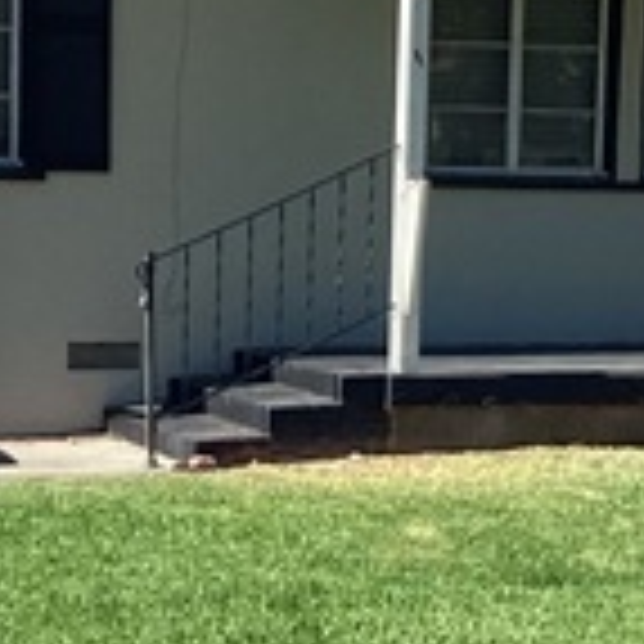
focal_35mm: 128
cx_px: 200
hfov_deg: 13.6
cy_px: 419
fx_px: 2694
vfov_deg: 13.6
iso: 25
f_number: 2.4
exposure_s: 1/1235
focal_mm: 3.3
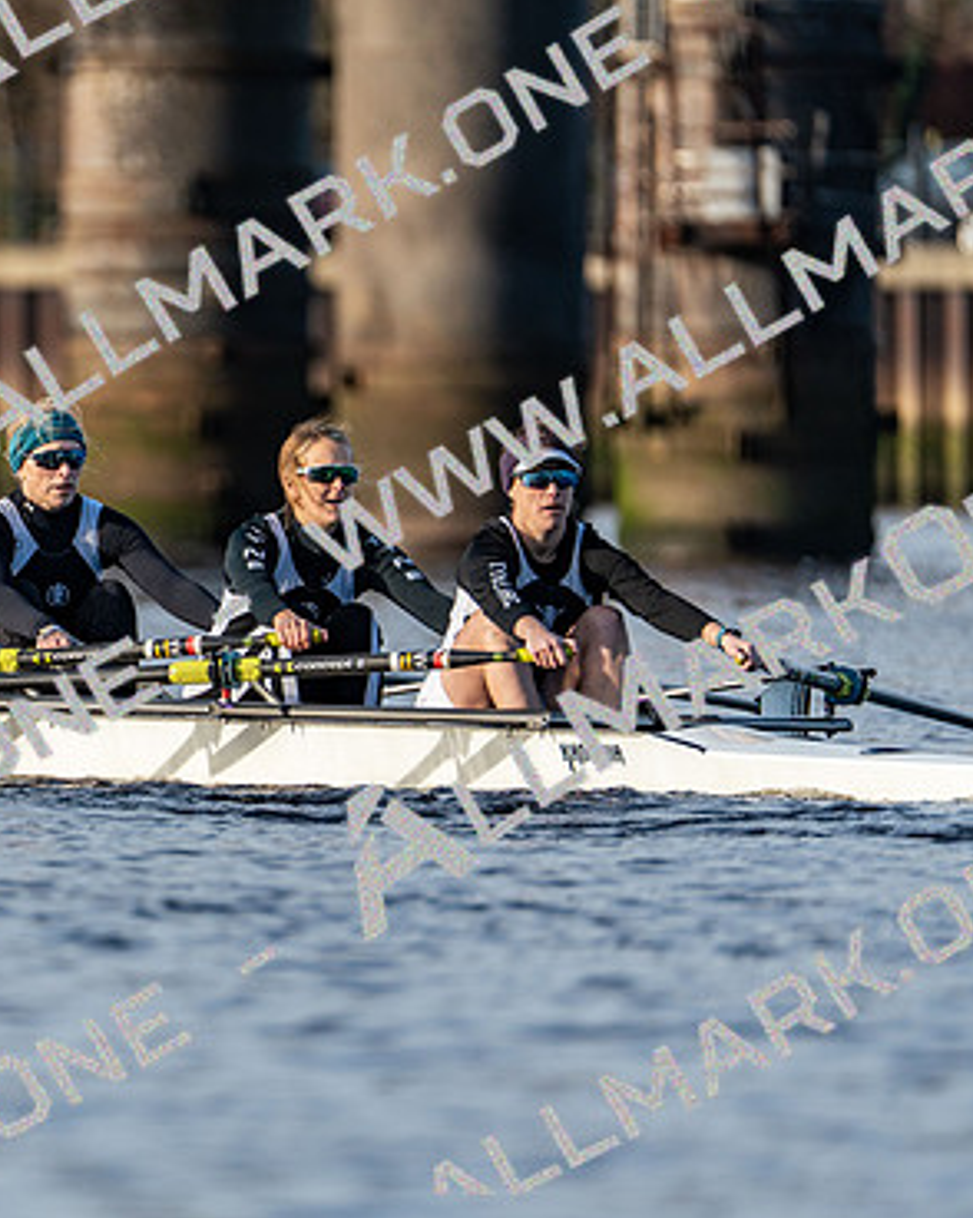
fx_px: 29830
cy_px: 627
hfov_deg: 1.9
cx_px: 63
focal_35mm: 828
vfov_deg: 2.3
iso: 800
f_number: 6.3
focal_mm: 559
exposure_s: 1/2000
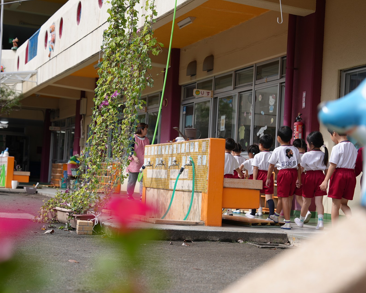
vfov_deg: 21.0
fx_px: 791
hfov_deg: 26.1
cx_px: 203
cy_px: 148
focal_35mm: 73
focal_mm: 64
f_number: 4.5
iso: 80
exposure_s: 1/400
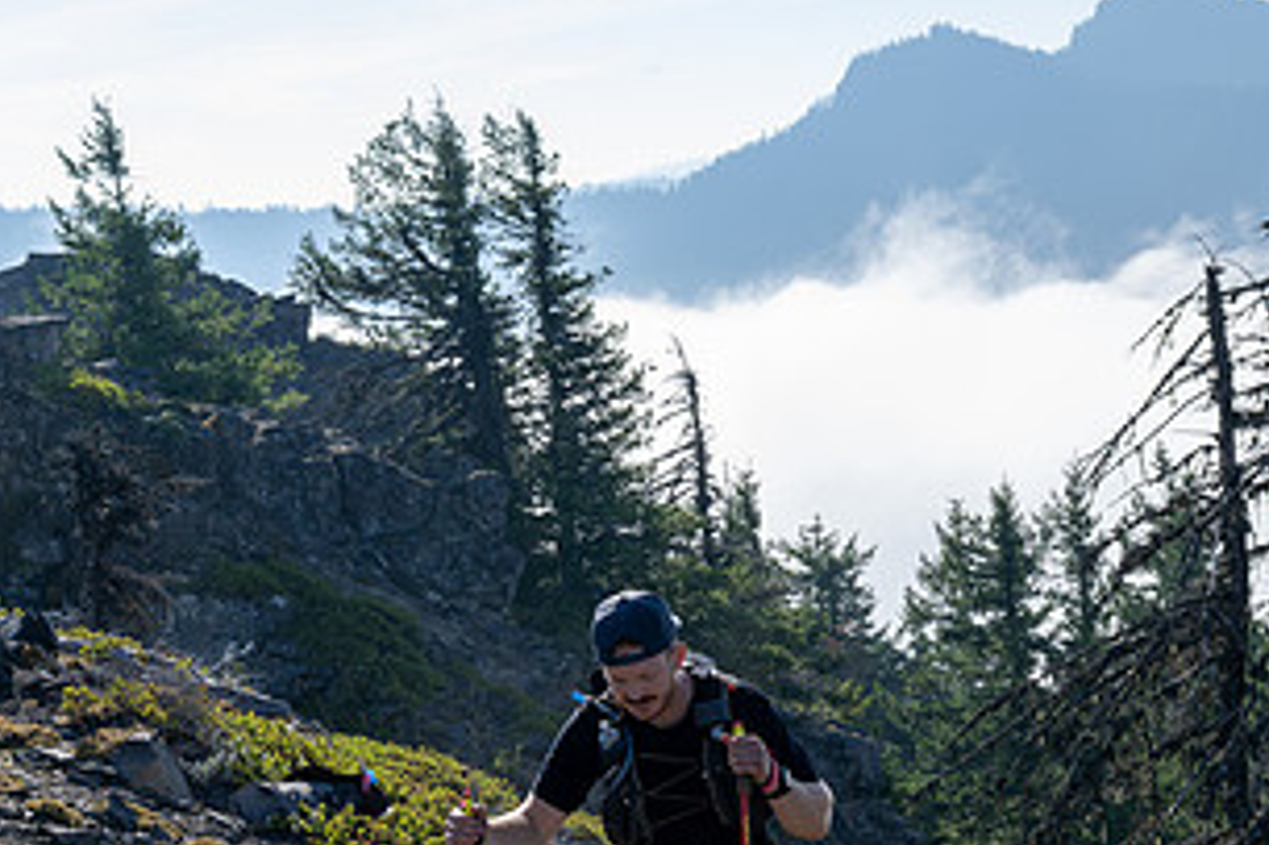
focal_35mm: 78
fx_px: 2748
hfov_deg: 26.0
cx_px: 570
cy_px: 585
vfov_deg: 17.4
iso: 400
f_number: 14
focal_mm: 41
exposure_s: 1/320
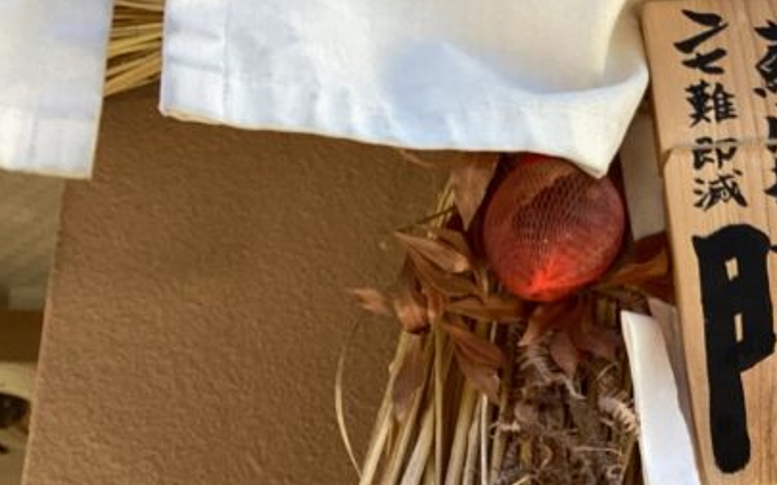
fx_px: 1757
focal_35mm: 83
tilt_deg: +18.8
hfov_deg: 23.6
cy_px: 424
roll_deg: +0.5
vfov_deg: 15.6
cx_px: 821
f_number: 2.4
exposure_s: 1/120
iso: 32
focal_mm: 3.3
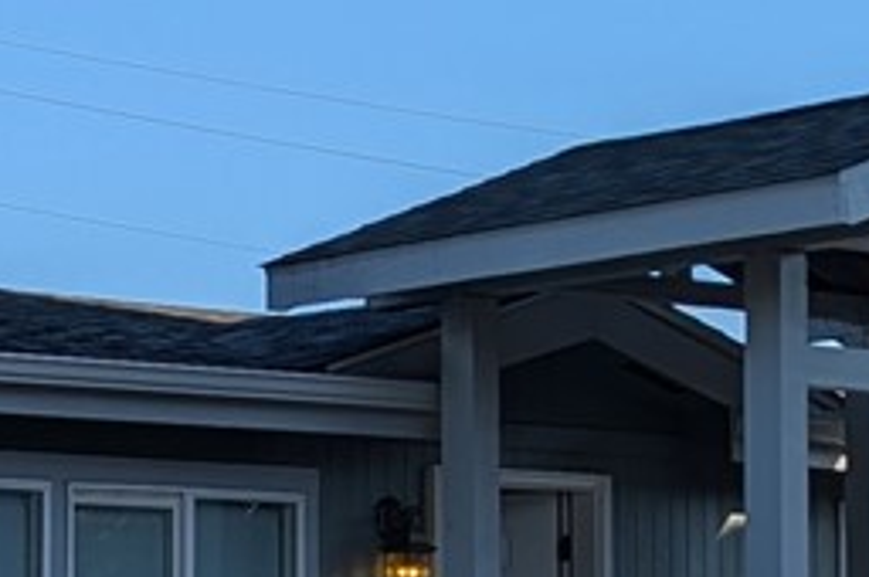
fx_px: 3761
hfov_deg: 12.0
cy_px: 786
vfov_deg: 8.6
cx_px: -777
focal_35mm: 156
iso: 20
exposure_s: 1/831
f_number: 1.68
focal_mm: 6.9
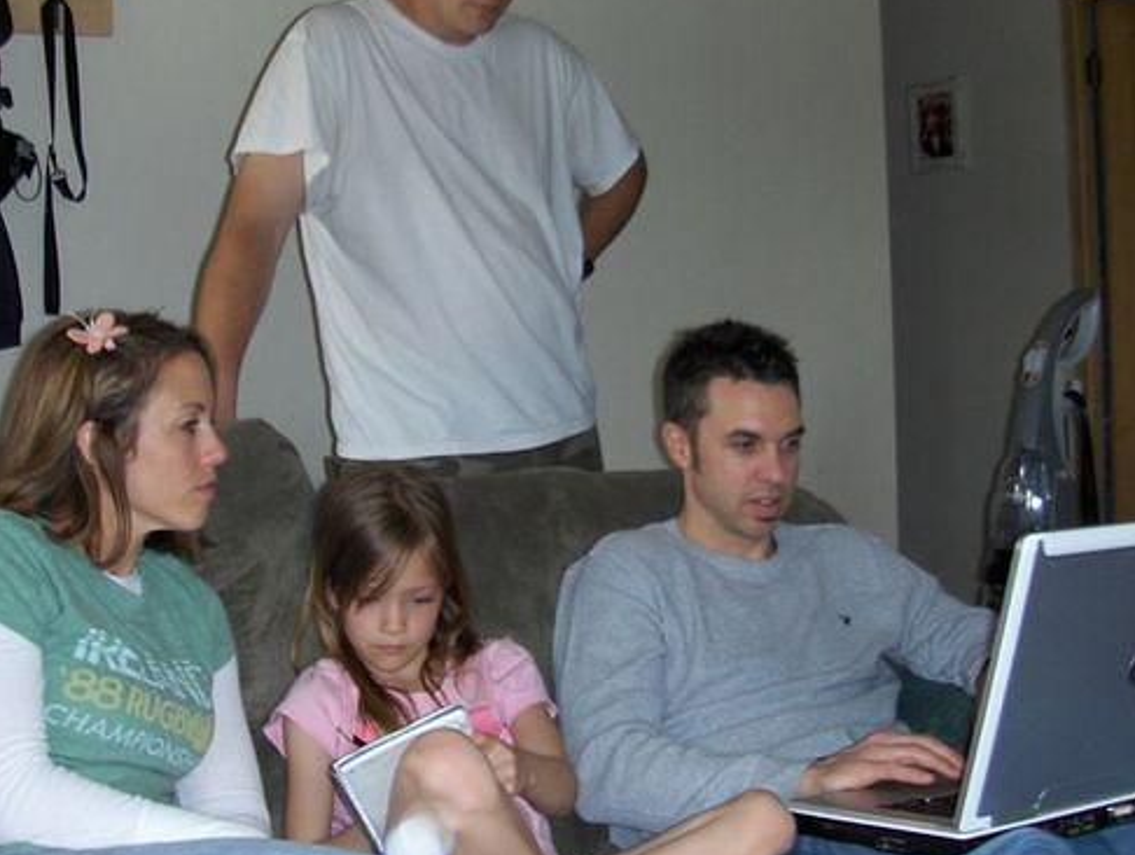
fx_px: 1773
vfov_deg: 27.1
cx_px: 481
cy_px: 383
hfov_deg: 35.4
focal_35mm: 54
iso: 100
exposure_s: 1/60
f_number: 3.5
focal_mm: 6.5
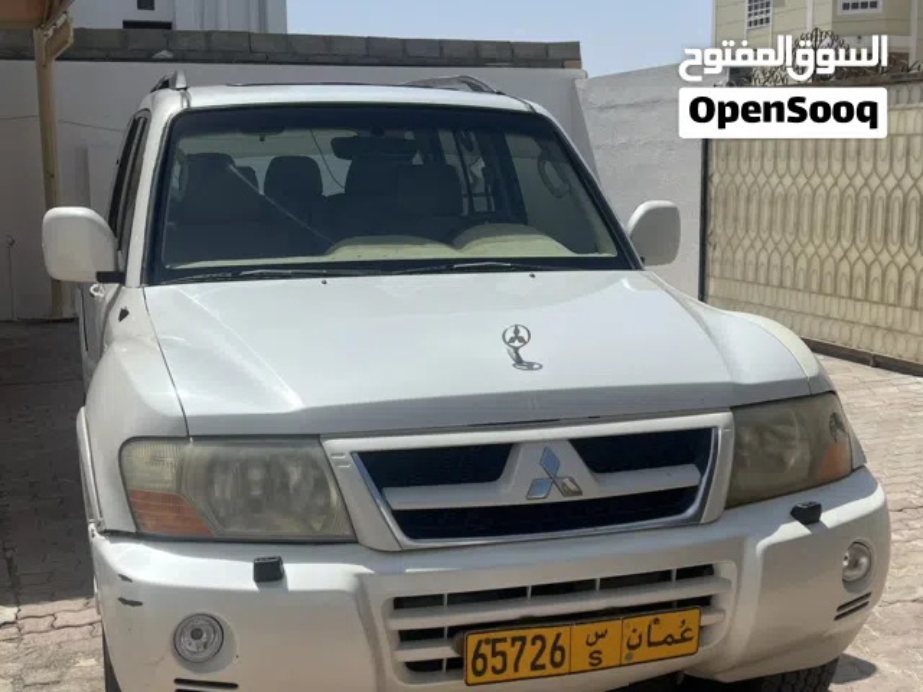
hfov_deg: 67.3
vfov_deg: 53.1
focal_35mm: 26
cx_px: 462
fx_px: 693
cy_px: 346
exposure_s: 1/7463
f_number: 1.5
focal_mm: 5.7
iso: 50
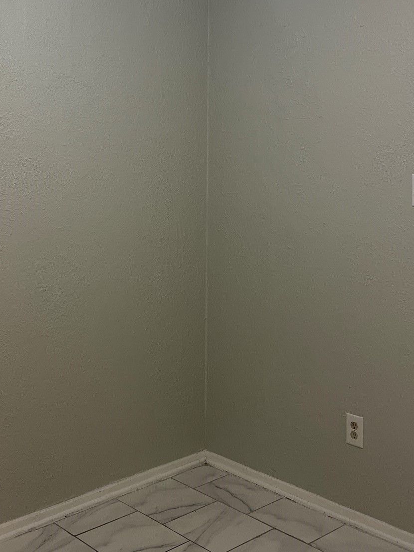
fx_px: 765
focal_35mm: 48
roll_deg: -0.7
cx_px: 176
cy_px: 139
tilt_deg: +0.4
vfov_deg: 38.6
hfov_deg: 30.2
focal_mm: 5.7
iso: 80
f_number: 1.5
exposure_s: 1/60
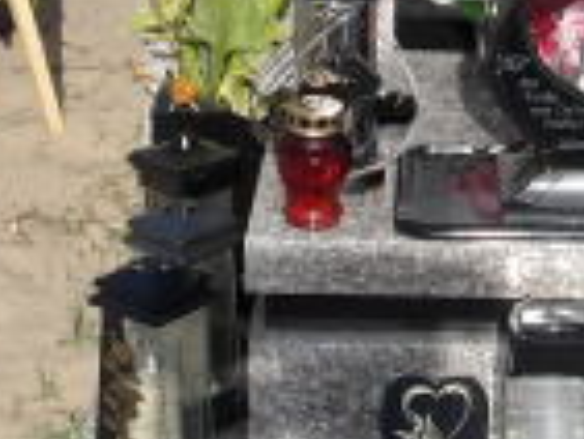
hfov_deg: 12.7
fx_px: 2600
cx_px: 530
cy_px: -58
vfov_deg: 9.5
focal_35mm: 154
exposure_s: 1/106
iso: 100
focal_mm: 6.1
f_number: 11.6
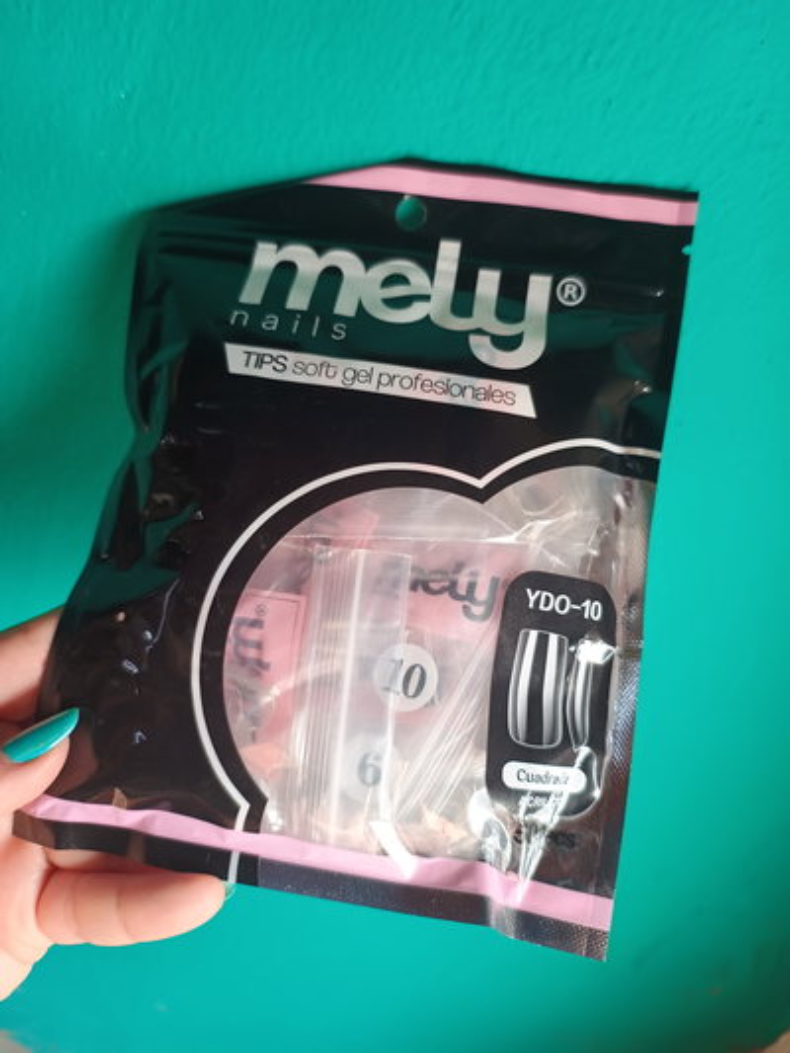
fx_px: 730
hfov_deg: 56.8
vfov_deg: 71.6
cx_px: 395
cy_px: 526
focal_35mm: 24
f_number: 1.4
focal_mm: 5.89
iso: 472
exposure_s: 1/100
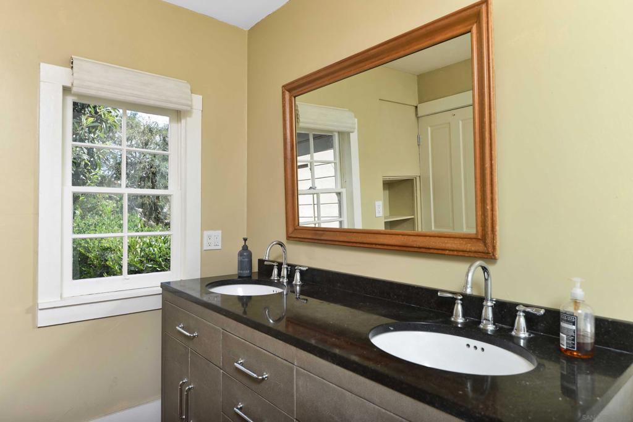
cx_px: 316
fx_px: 387
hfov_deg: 78.6
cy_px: 211
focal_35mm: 22
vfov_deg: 57.2
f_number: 5.6
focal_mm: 22
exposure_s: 1/250
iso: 200
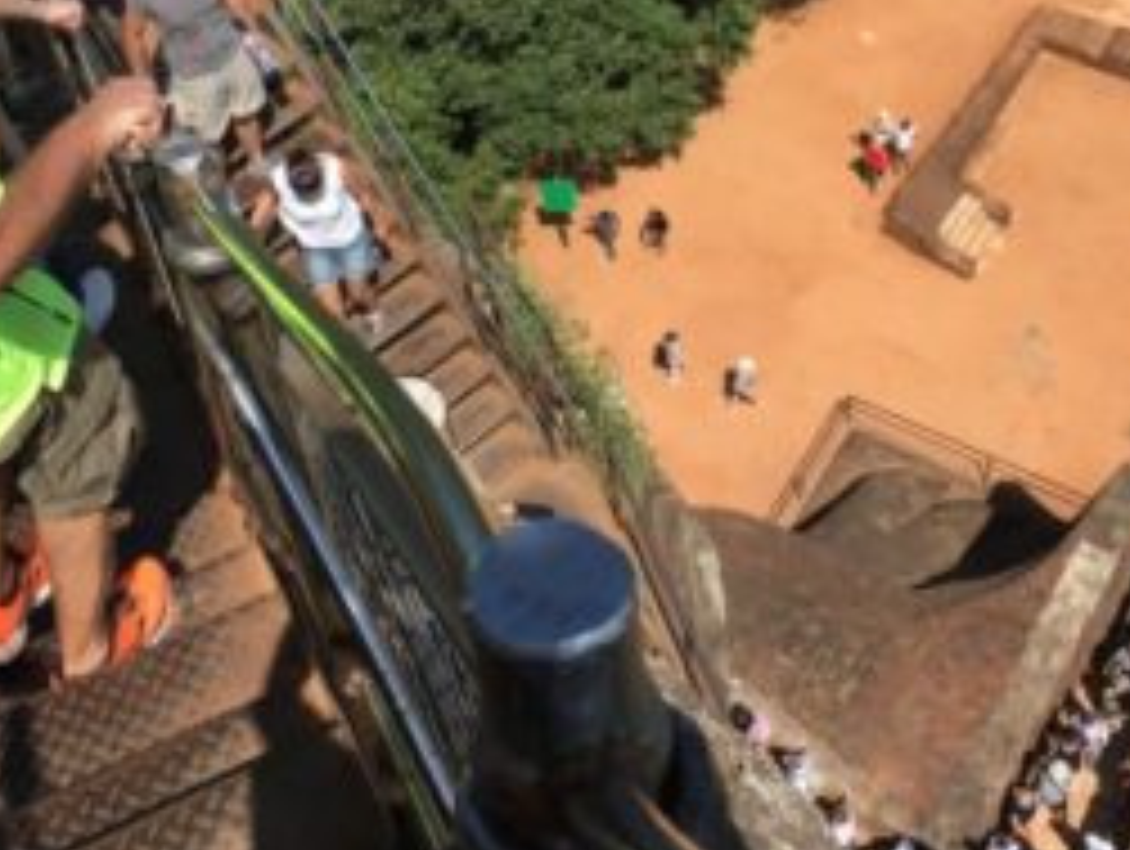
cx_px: 486
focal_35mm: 52
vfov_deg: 27.6
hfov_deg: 36.7
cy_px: 180
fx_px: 1700
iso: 25
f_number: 2.2
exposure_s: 1/1672
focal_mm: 4.15
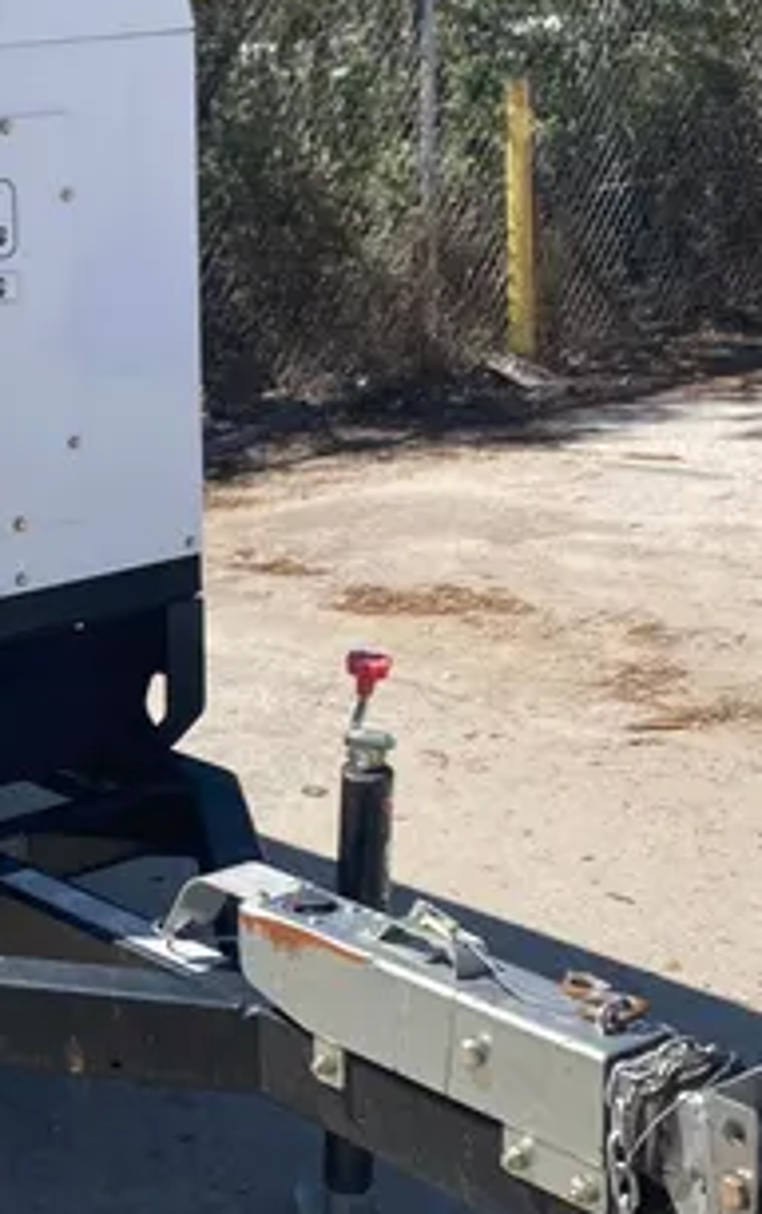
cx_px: -131
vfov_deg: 28.9
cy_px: 538
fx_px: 2353
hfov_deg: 17.6
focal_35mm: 71
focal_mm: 3.99
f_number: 1.8
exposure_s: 1/2315
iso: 20
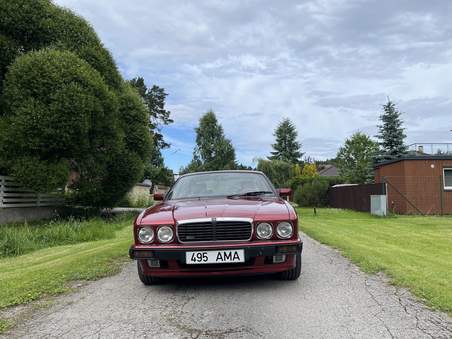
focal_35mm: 26
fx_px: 339
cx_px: 226
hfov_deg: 67.3
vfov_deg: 53.1
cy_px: 170
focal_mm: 5.1
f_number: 1.6
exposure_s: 1/3413
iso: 50
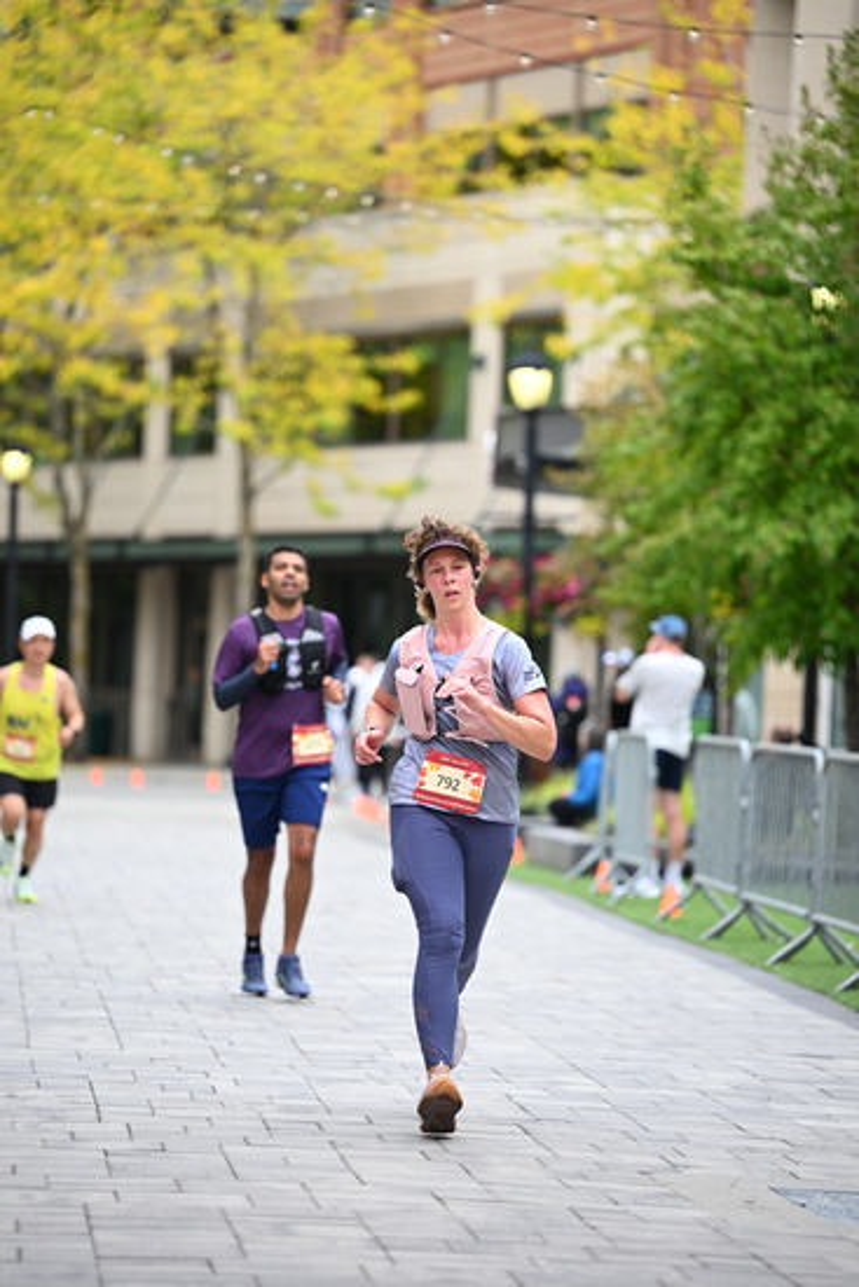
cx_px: 430
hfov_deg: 9.2
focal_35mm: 150
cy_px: 644
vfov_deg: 13.7
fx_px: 5365
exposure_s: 1/2000
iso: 640
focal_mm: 150
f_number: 2.8
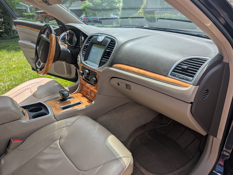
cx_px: 116
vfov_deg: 56.9
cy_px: 88
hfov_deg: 71.5
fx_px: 162
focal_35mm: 24
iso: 19
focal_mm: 6.9
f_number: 1.68
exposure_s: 1/4926
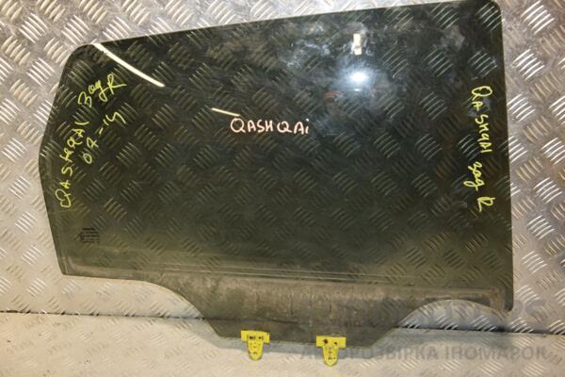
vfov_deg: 34.2
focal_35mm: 39
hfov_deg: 49.6
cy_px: 188
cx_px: 282
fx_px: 612
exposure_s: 1/160
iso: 800
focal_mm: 26
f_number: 5
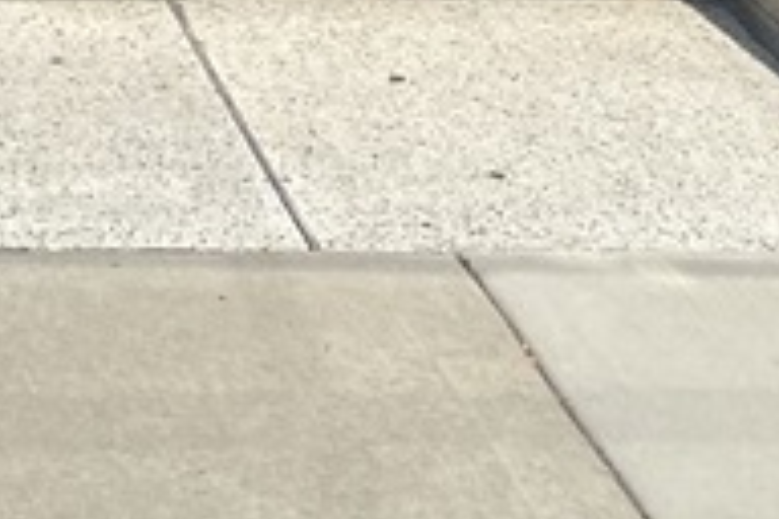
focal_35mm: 152
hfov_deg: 12.7
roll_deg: +0.1
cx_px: -458
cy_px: -1504
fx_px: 3289
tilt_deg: +10.4
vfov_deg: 7.0
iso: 32
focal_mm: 4.25
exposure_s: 1/3401
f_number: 1.8
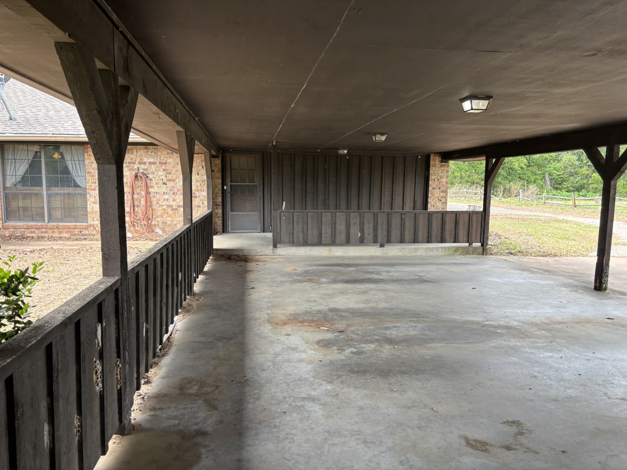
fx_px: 471
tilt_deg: -5.5
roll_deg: -0.4
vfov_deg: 53.1
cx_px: 314
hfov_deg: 67.3
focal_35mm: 26
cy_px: 235
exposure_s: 1/282
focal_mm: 5.96
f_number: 1.6
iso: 50
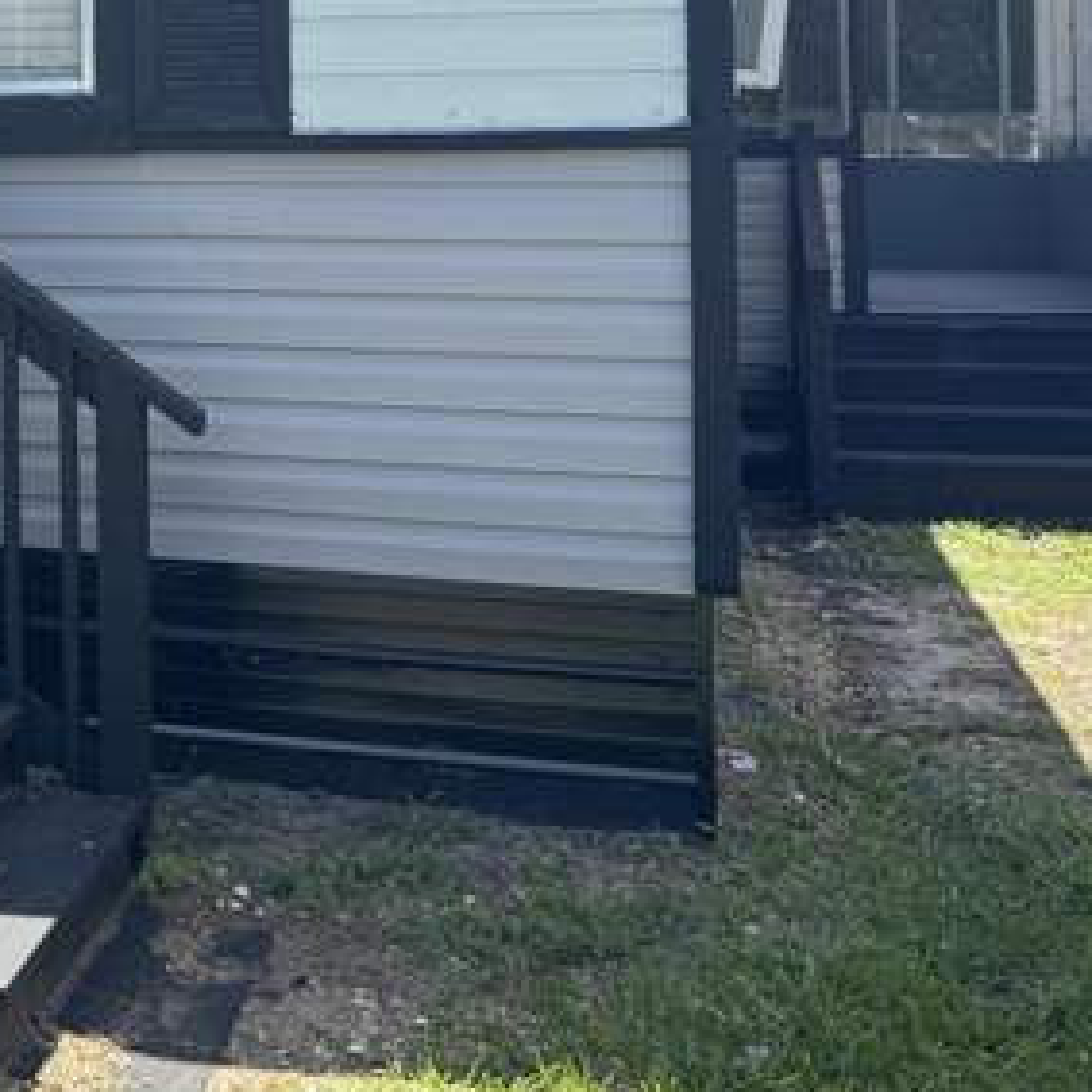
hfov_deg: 25.1
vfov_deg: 27.5
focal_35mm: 60
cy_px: 100
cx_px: -297
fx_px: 2141
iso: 80
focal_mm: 6.76
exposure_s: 1/1261
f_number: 1.78
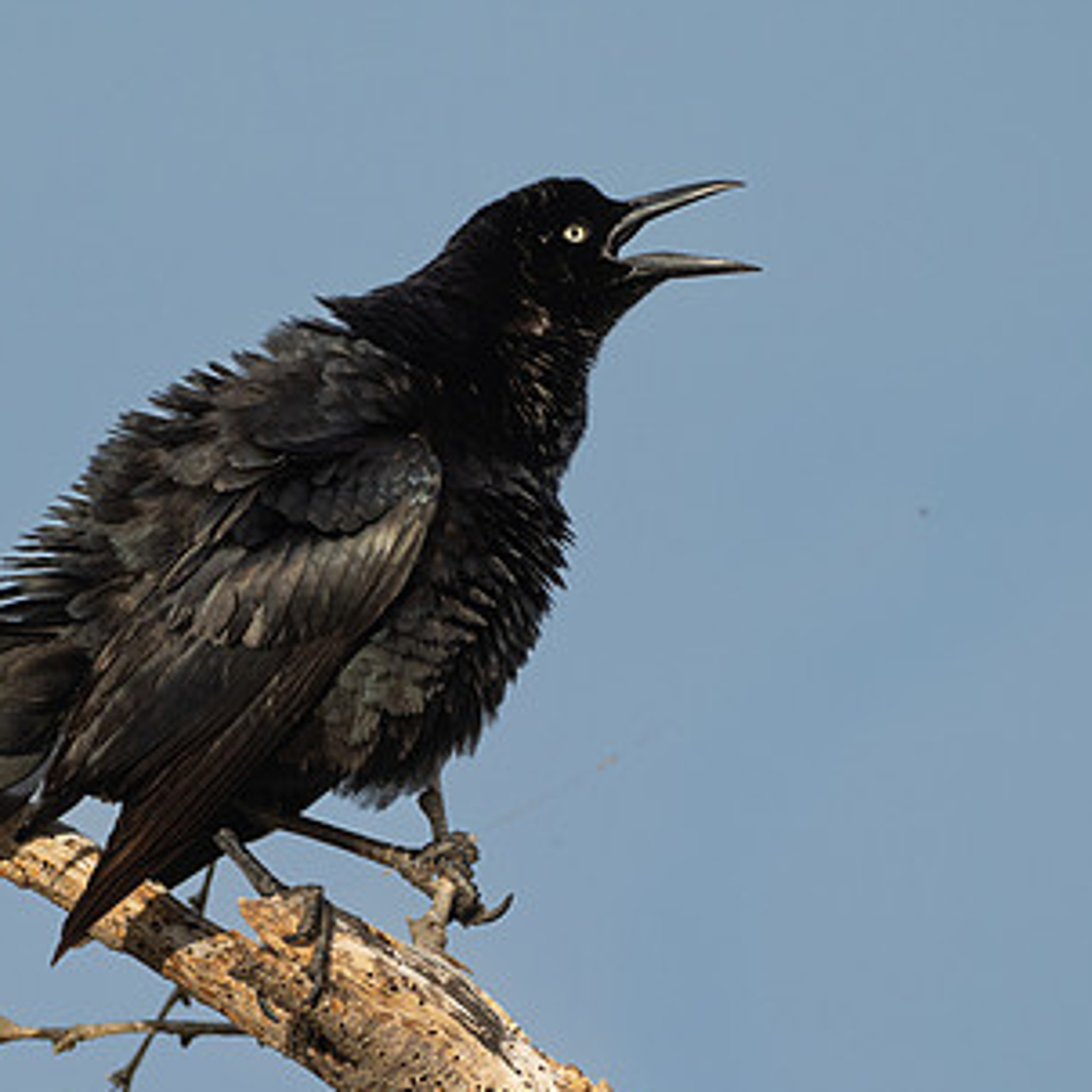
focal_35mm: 1146
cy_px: 773
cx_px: 390
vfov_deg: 1.5
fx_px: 40901
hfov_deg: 1.5
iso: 250
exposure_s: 1/1000
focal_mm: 300
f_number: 4
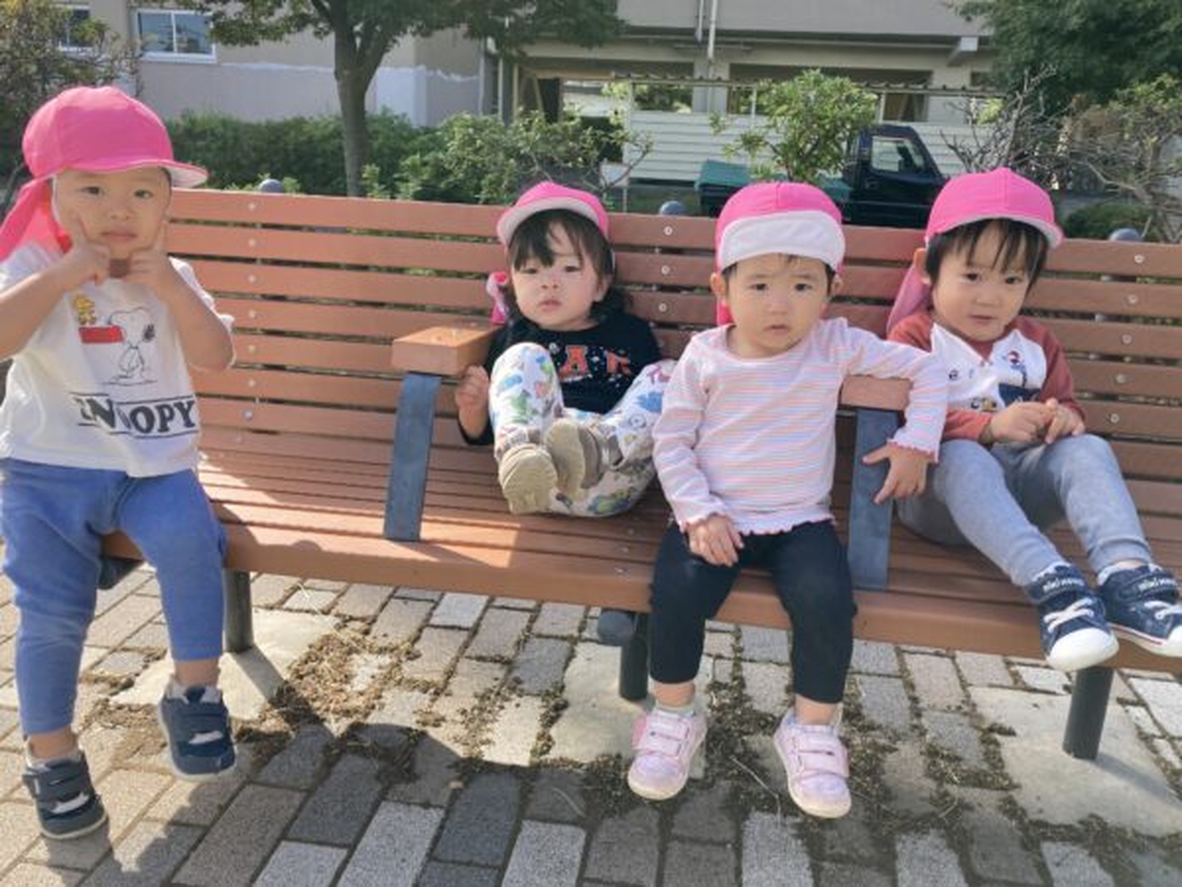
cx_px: 591
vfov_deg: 49.7
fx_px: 956
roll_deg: -3.0
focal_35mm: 28
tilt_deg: -16.0
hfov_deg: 63.4
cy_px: 444
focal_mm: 3.99
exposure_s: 1/592
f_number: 1.8
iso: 20
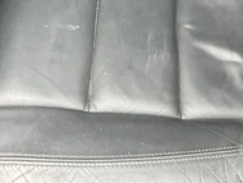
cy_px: 4
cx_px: 119
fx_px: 429
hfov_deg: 31.6
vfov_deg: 23.2
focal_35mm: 61
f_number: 1.8
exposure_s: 1/42
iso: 320
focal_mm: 3
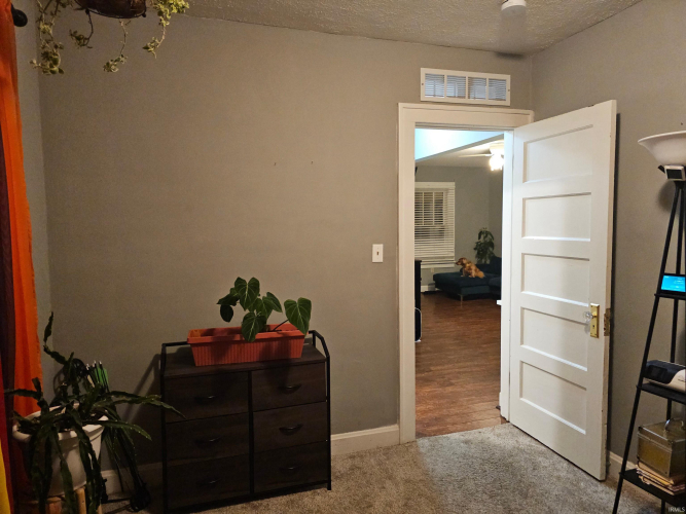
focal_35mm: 23
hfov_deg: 73.9
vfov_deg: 58.9
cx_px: 343
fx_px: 456
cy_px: 257
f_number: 1.7
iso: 640
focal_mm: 6.3
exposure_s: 1/40
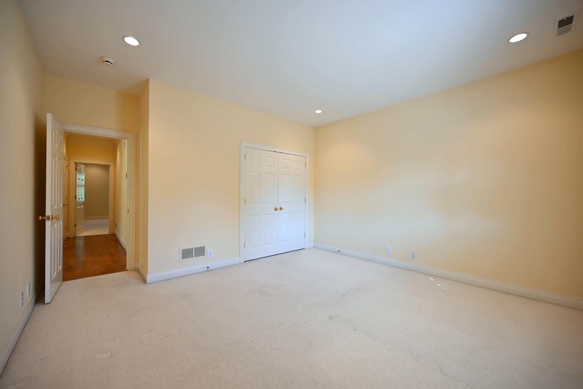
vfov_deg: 81.3
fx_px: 227
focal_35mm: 14
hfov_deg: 104.2
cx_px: 292
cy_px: 194
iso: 400
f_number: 4.5
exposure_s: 1/60
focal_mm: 14
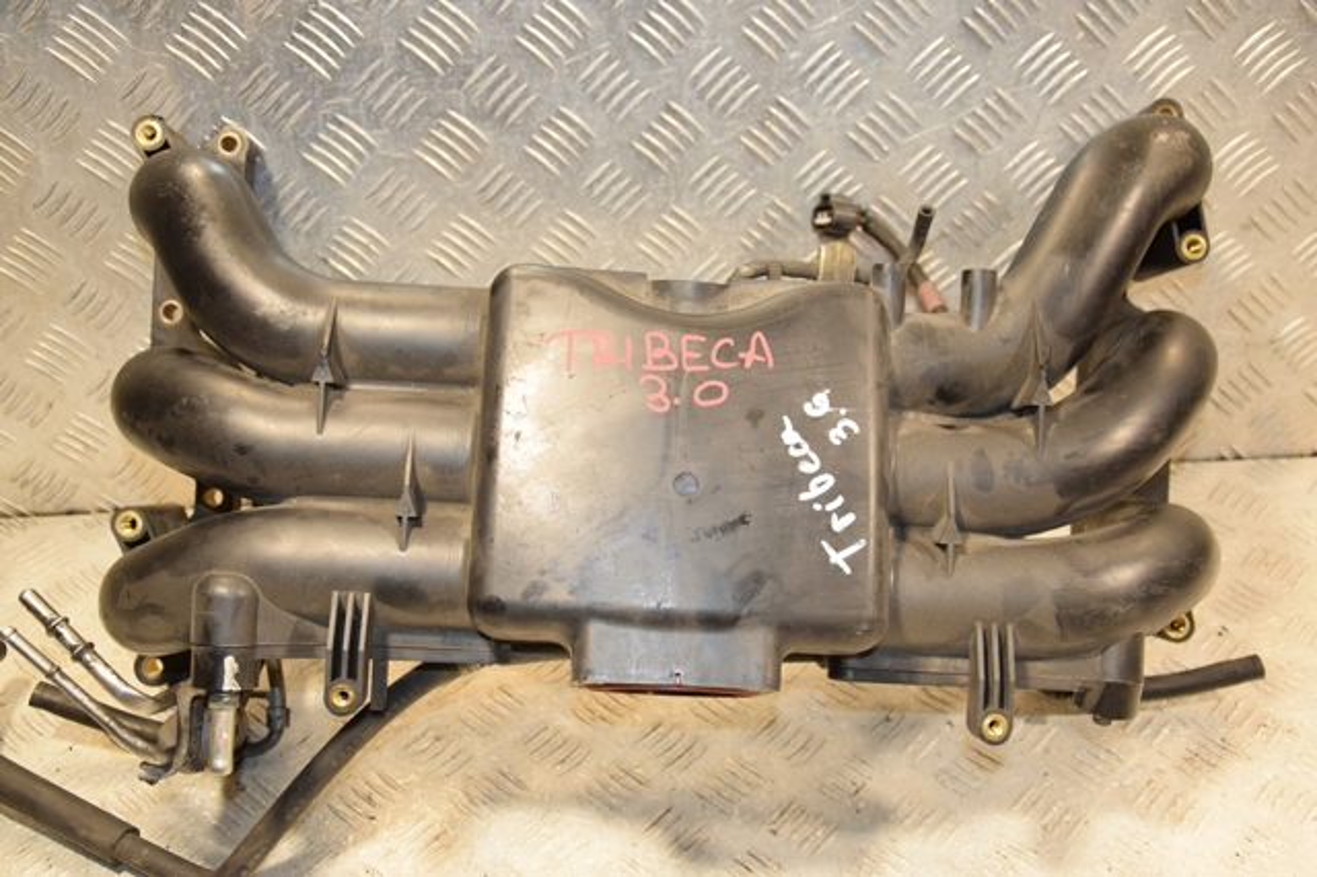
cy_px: 438
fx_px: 1536
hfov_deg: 46.4
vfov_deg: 31.9
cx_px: 658
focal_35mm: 42
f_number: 5
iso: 800
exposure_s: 1/125
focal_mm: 28
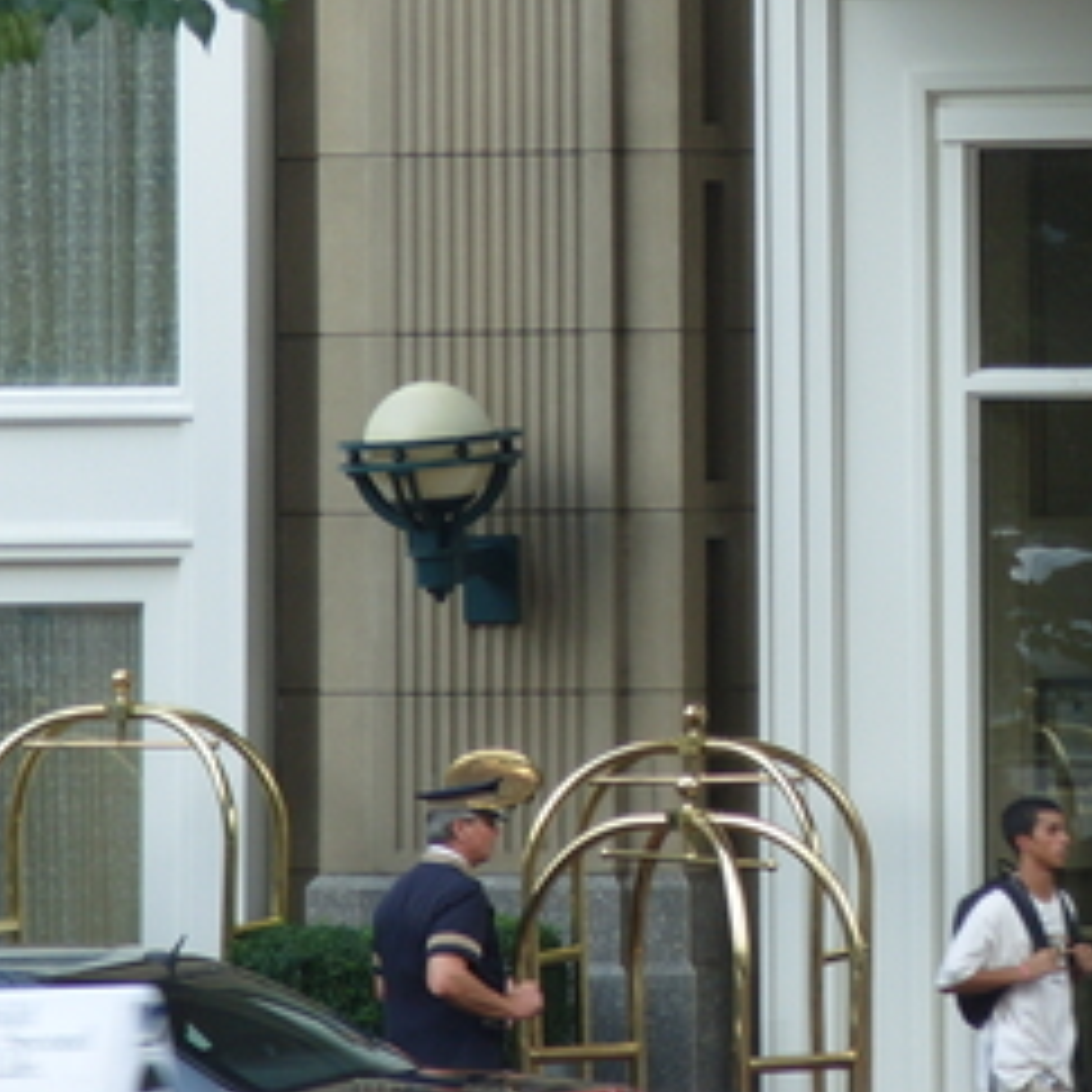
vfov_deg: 4.3
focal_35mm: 407
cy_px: 85
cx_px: 1173
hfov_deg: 4.3
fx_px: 14526
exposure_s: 1/180
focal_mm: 39
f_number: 4.5
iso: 80
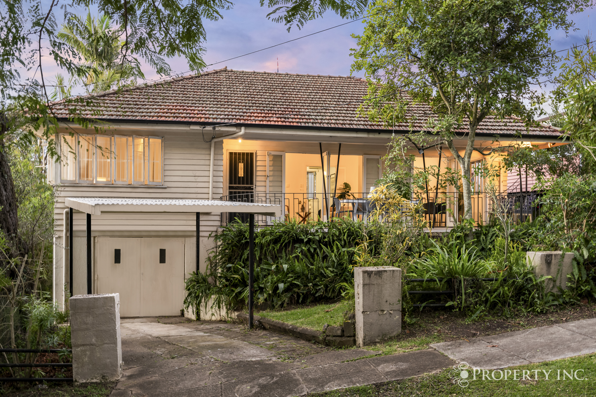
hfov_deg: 59.3
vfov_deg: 41.6
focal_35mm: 32
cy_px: 198
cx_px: 298
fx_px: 523
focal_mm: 31.6
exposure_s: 1/4
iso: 320
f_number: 7.1
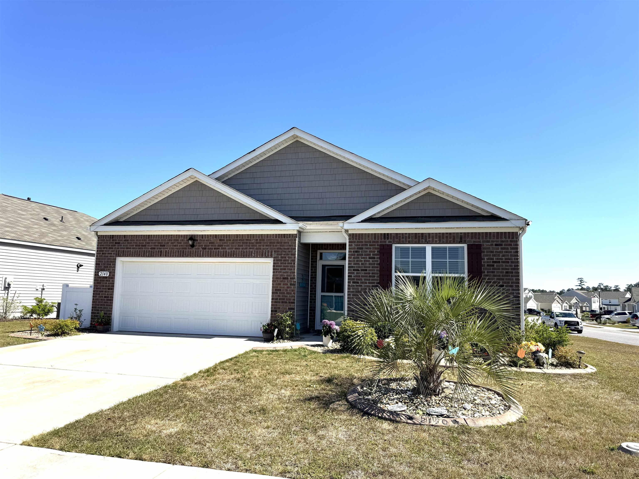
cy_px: 240
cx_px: 320
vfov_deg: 56.8
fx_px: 443
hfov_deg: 71.6
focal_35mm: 24
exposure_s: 1/5348
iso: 80
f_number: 1.78
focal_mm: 6.76
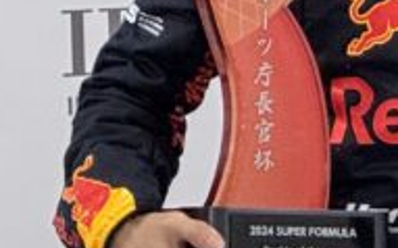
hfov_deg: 4.2
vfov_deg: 2.6
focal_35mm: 501
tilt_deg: -4.8
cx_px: 240
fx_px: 5429
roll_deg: +1.5
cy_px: -27
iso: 250
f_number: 2.8
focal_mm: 9
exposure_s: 1/120
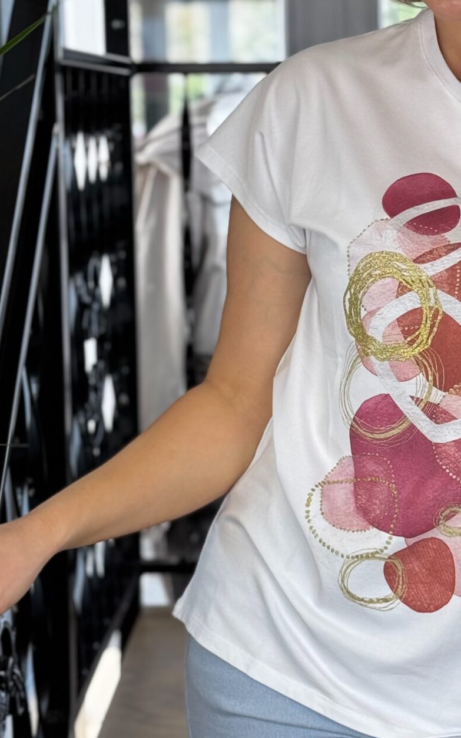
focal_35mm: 104
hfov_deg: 12.5
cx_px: 403
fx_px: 2090
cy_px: 352
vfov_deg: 20.0
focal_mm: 6.76
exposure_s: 1/100
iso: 50
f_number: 1.78
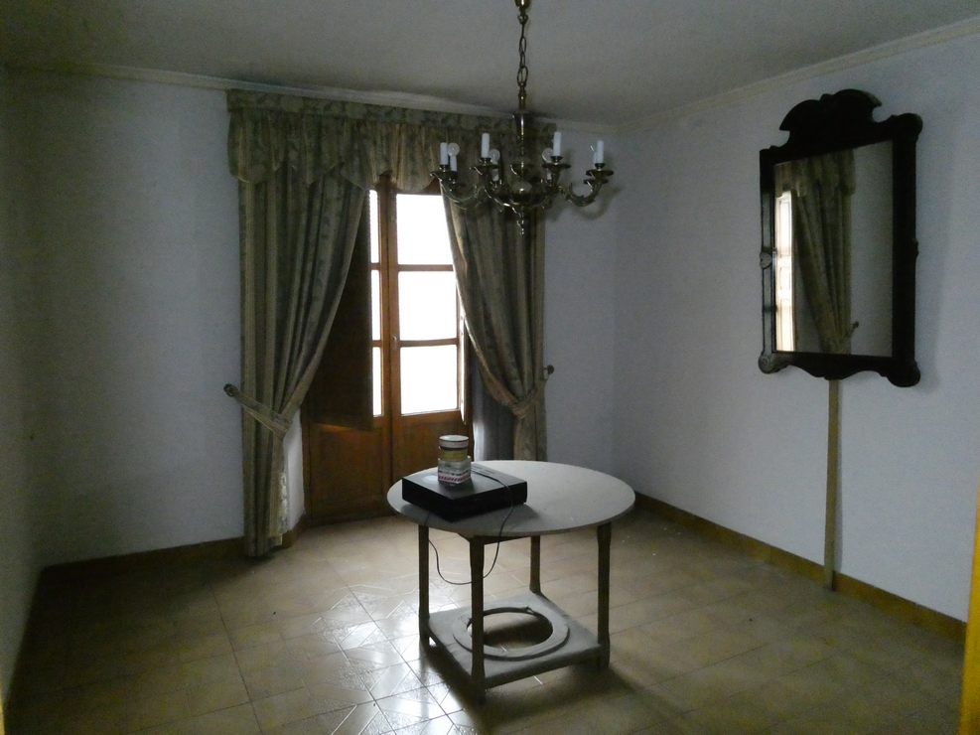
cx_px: 490
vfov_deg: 54.9
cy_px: 368
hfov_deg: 69.4
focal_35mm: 25
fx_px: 708
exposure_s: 1/60
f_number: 3.3
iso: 3200
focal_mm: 4.3
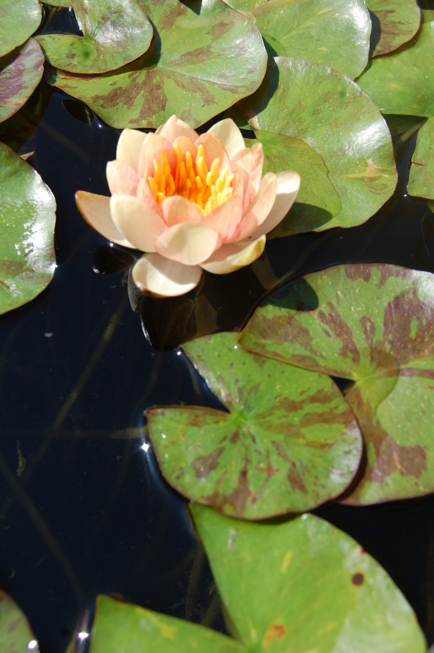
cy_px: 326
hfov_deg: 28.0
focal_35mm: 48
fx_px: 870
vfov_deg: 41.1
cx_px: 217
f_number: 9
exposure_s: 1/320
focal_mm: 32
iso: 200
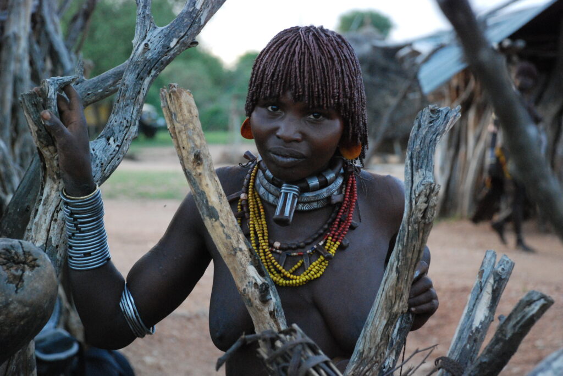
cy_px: 188
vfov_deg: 11.4
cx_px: 282
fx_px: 1878
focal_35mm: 120
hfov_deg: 17.0
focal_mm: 80
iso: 1600
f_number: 5.6
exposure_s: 1/160
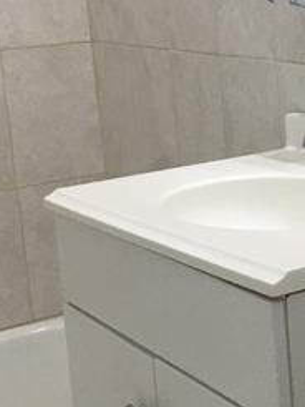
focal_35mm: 91
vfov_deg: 21.5
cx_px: 424
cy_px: 158
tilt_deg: -10.8
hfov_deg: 15.3
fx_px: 1068
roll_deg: +2.3
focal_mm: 4.15
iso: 32
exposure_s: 1/30
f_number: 2.2
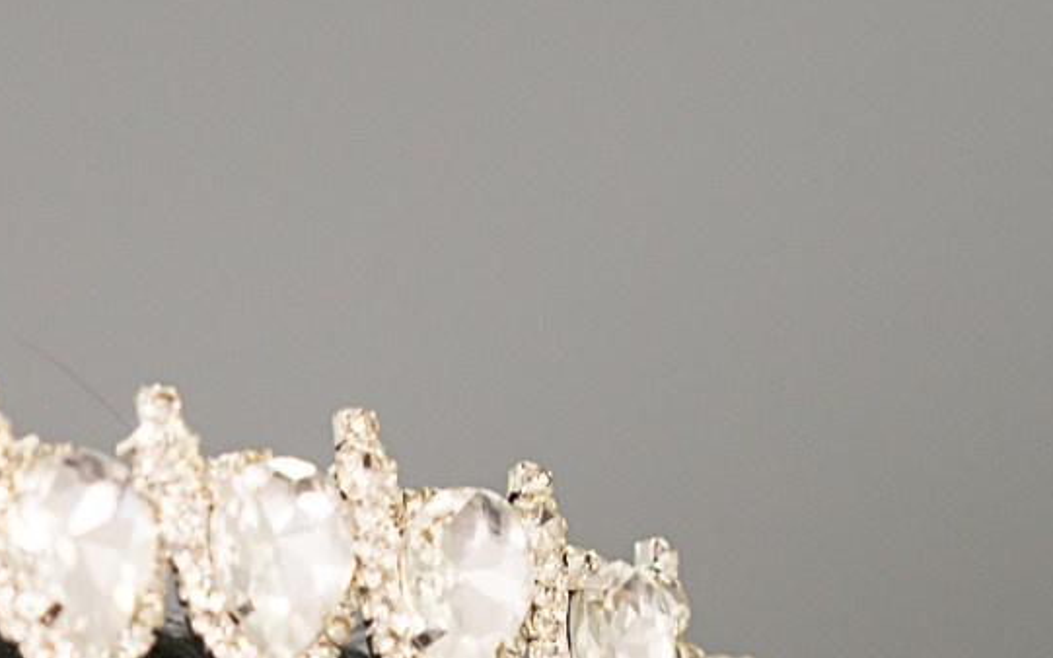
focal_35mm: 339
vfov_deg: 3.9
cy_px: 1080
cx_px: -23
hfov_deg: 6.2
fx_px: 9727
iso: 320
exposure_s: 1/125
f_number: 2.8
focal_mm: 75
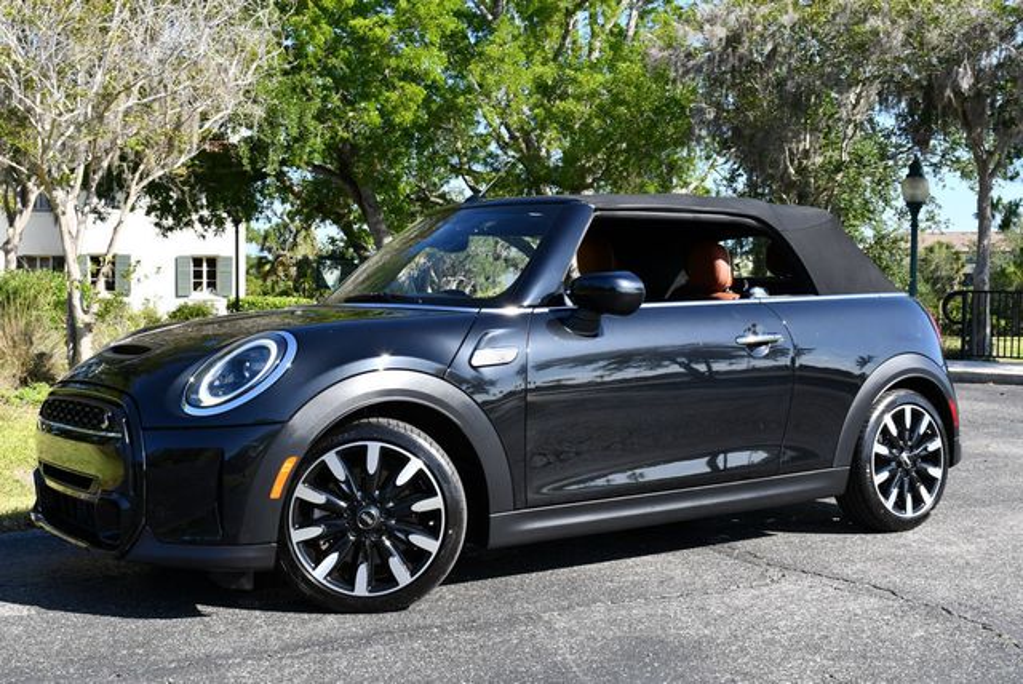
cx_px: 512
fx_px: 1251
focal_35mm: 44
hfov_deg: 44.5
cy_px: 342
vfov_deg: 30.6
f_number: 8
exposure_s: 1/250
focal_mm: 22
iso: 200
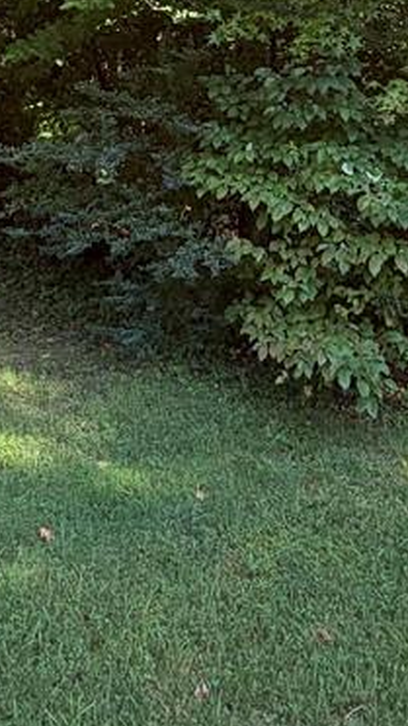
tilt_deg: +5.4
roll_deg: +1.1
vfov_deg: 42.5
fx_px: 809
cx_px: 131
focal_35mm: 42
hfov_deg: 28.1
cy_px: 18
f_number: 2.2
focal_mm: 2.22
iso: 50
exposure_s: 1/231
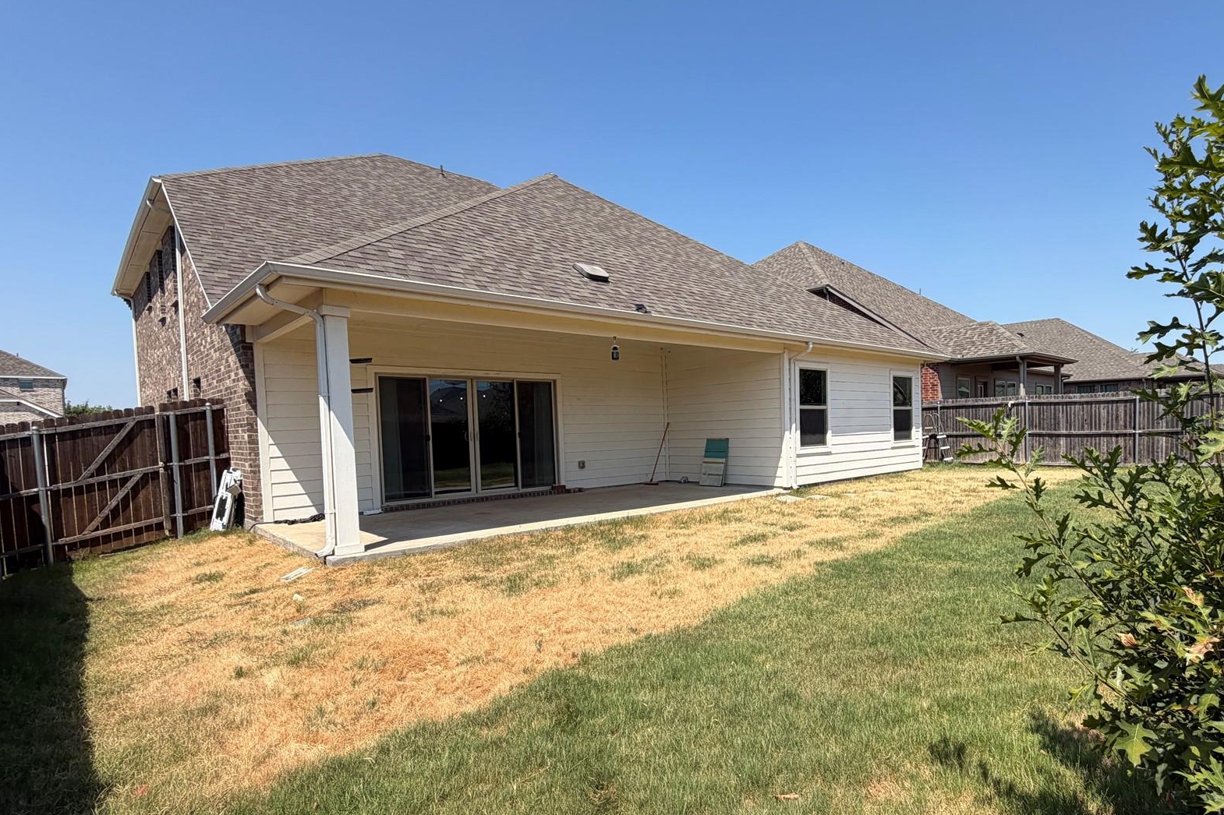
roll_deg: +1.9
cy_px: 453
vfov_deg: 64.3
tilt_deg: -3.9
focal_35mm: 19
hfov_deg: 85.2
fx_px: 646
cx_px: 765
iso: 20
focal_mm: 2.22
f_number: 2.2
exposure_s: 1/770
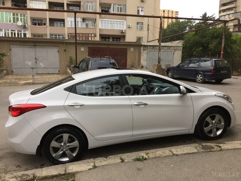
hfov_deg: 61.7
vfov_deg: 48.2
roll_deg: -1.5
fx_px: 202
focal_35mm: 29
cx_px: 120
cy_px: 90
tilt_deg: -6.6
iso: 40
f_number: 2.2
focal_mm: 4.15
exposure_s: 1/100
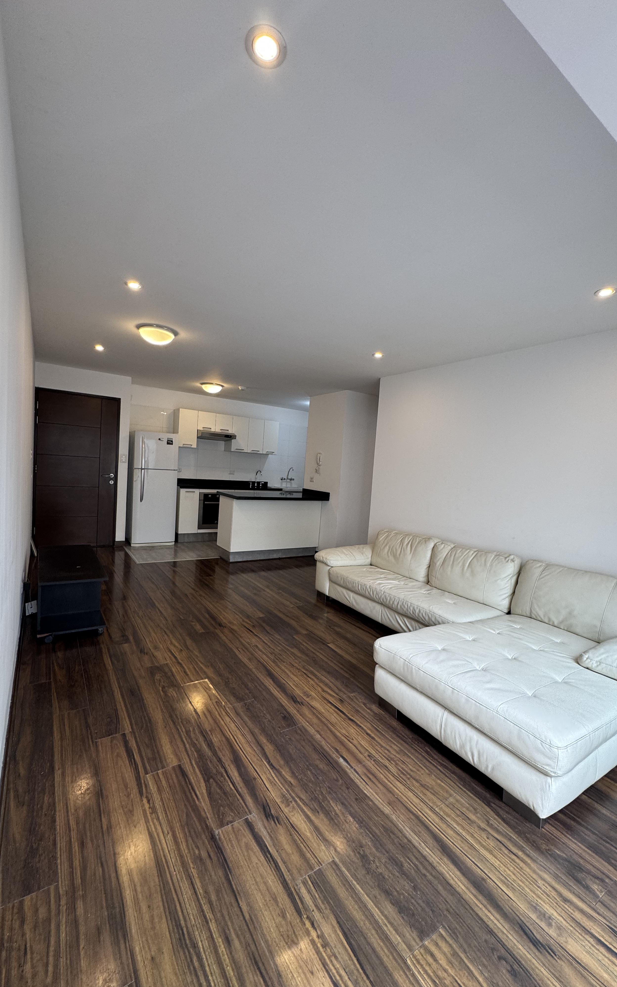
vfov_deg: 101.5
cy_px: 494
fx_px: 404
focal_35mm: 15
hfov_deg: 74.8
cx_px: 303
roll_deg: -4.3
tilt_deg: -2.4
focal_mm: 2.22
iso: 80
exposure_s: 1/99
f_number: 2.2
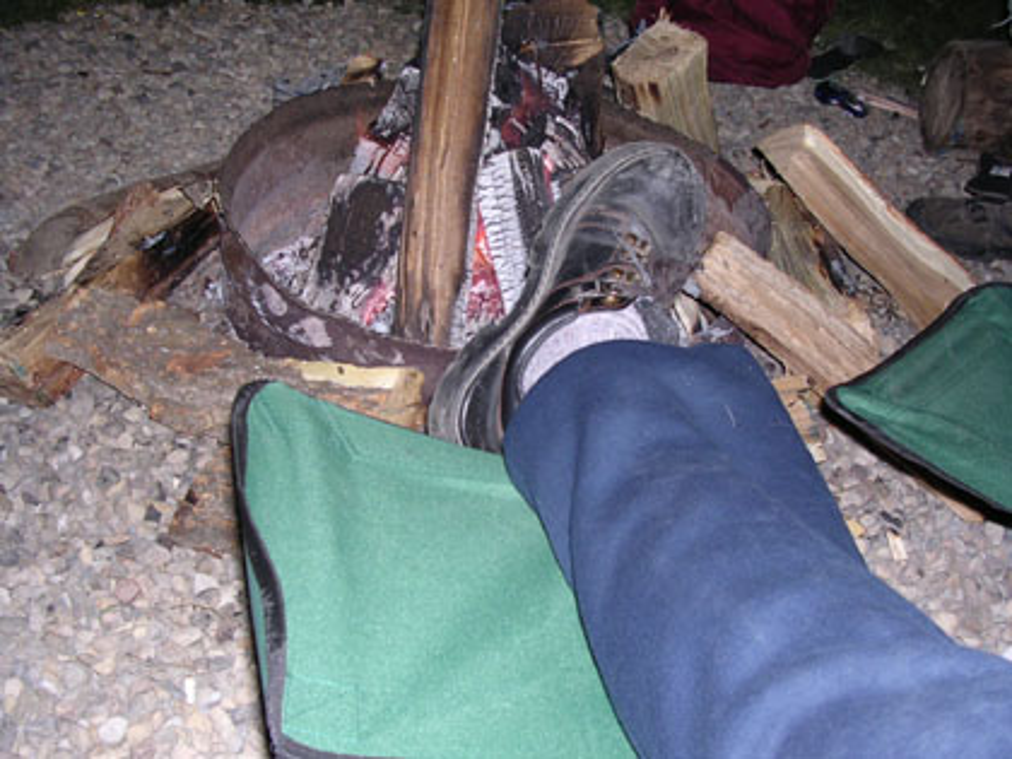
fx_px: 1111
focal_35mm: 38
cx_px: 506
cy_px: 380
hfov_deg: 49.0
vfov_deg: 37.7
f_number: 2.8
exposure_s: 1/60.1
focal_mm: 5.8
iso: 134
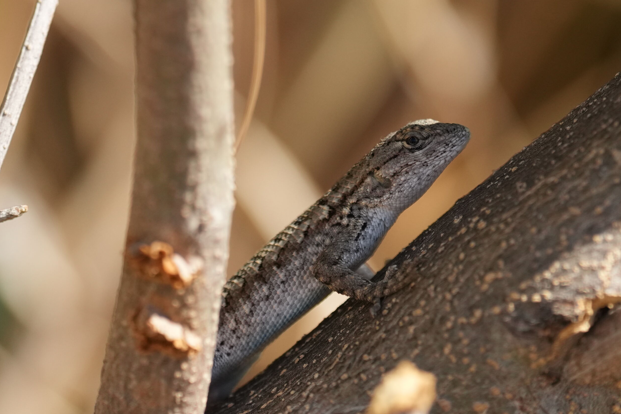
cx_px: 356
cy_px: 237
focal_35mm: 1038
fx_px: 17905
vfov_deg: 1.3
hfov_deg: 2.0
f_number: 4.5
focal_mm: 400
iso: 800
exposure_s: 1/2000
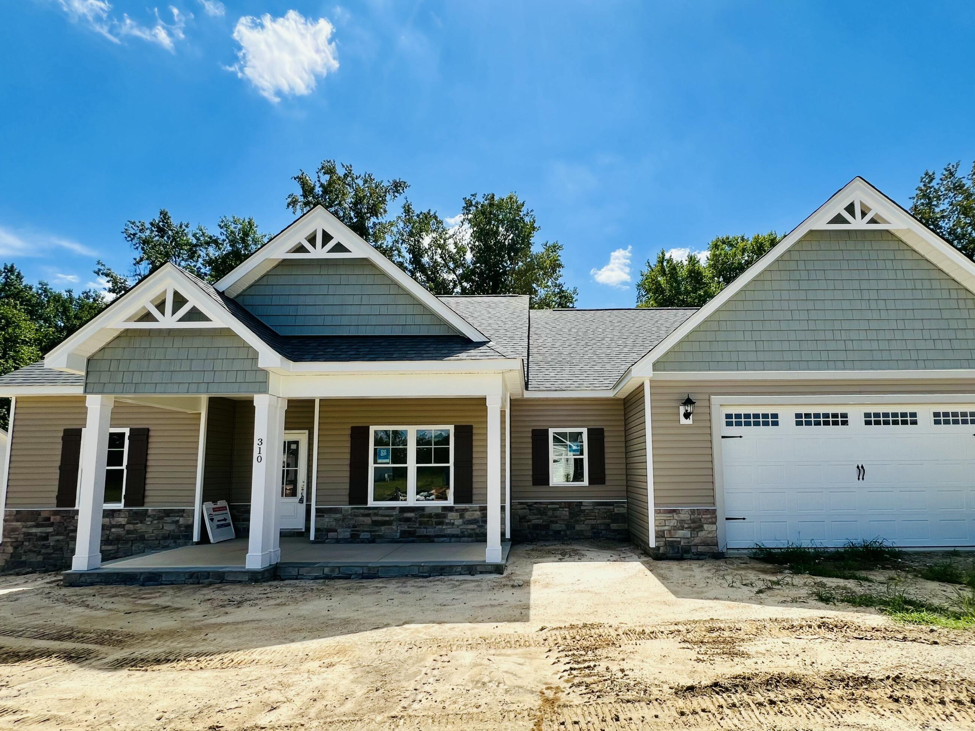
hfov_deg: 97.8
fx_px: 422
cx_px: 542
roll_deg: -1.7
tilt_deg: +5.3
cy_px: 421
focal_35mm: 15
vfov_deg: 81.2
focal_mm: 1.57
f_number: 1.8
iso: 32
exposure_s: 1/1263
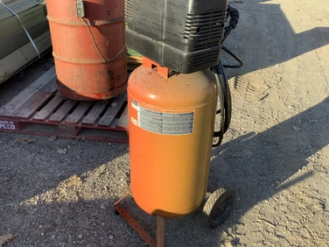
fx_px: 314
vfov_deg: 42.9
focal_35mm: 33
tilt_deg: -32.8
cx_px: 172
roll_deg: -1.7
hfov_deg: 55.3
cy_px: 117
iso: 25
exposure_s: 1/403
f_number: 2.4
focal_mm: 3.3
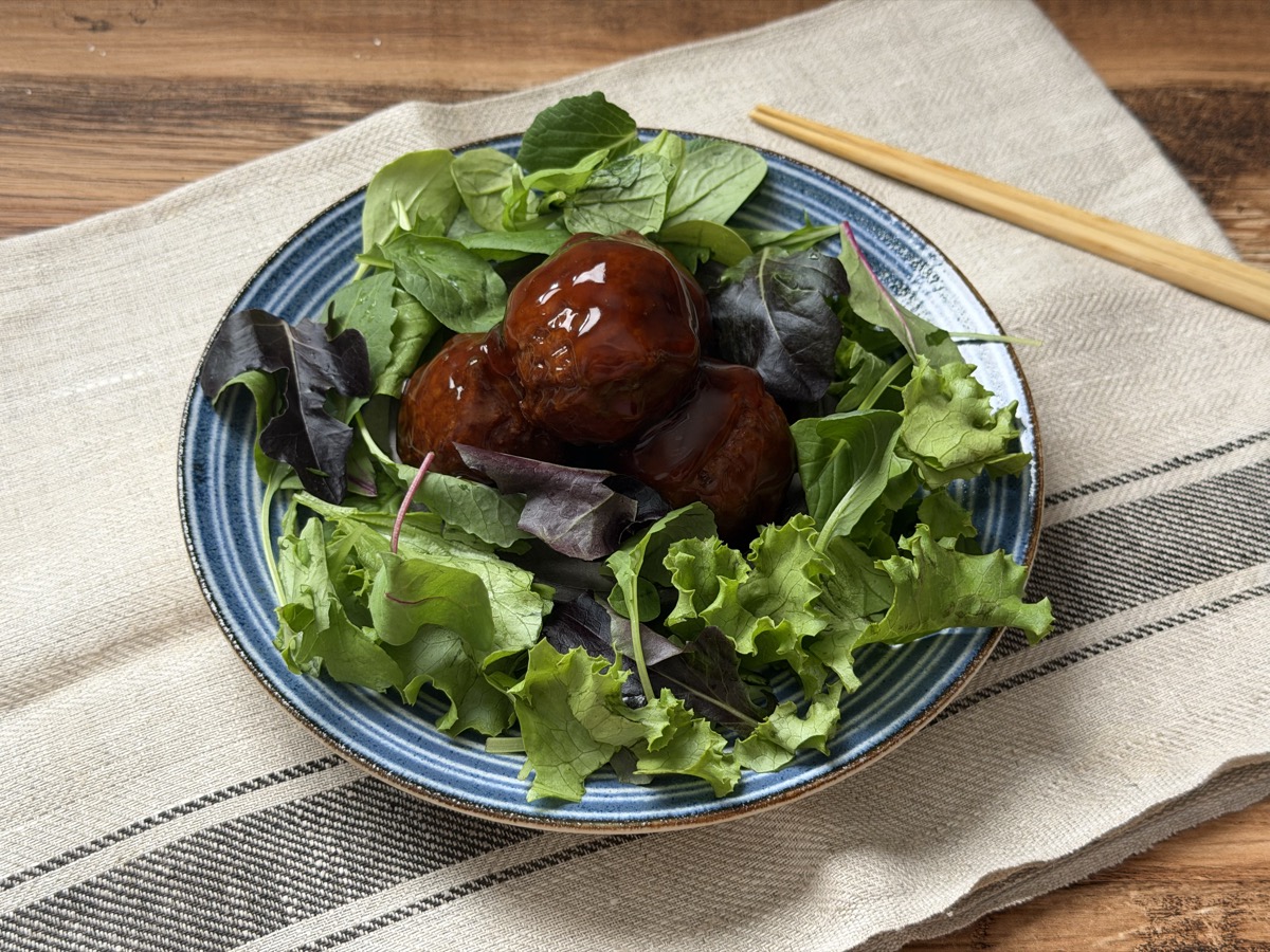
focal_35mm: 48
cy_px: 476
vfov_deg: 30.3
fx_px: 1761
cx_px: 635
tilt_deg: -54.6
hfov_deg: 39.7
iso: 160
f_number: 1.78
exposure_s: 1/50
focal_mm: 6.76
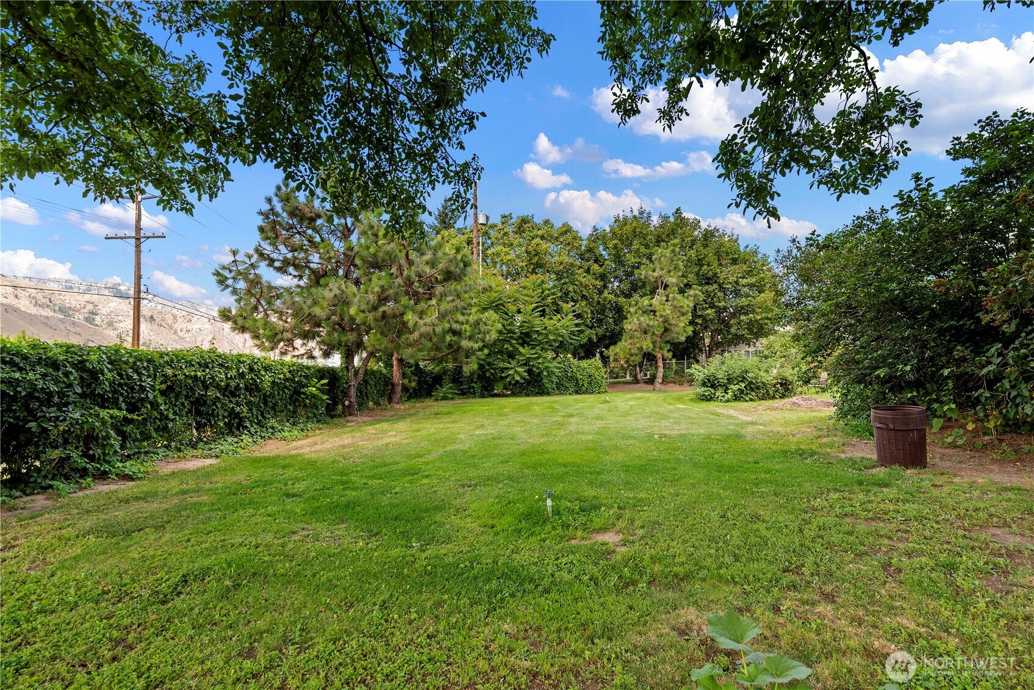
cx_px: 517
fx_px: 431
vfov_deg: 77.4
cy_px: 345
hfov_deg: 100.4
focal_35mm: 15
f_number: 8
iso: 100
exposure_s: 1/30
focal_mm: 15
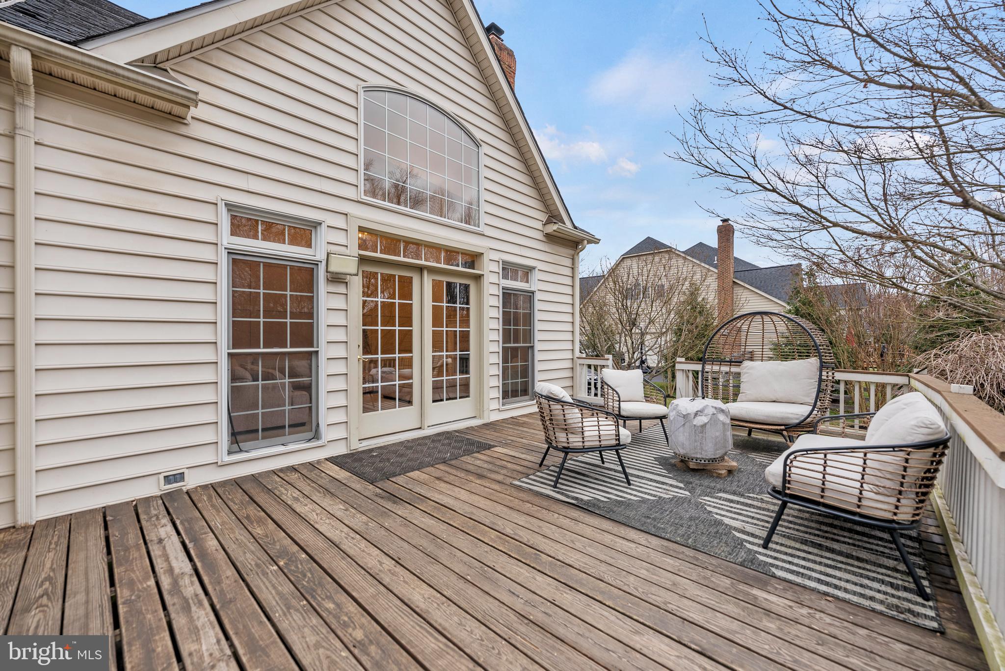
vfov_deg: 81.3
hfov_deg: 104.2
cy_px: 336
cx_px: 502
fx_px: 391
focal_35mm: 14
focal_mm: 14
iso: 80
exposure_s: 1/60
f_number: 4
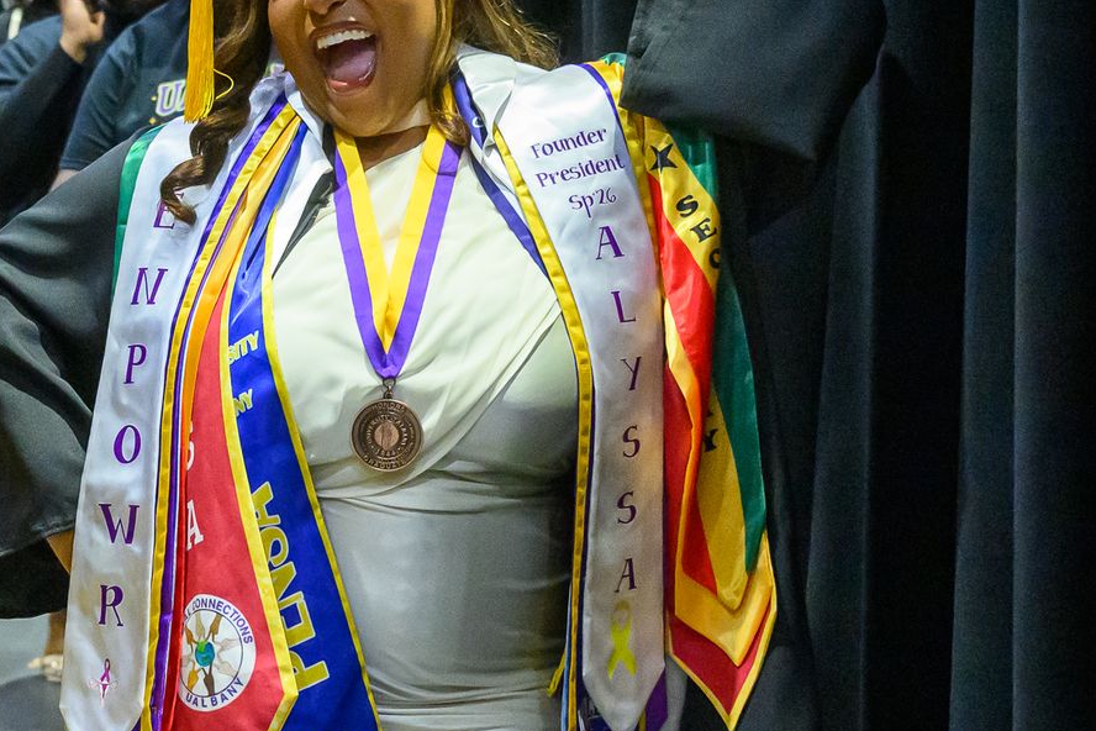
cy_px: 280
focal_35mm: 119
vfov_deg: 11.5
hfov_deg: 17.1
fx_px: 3623
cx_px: 319
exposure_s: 1/200
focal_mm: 33
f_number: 3.5
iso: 4500
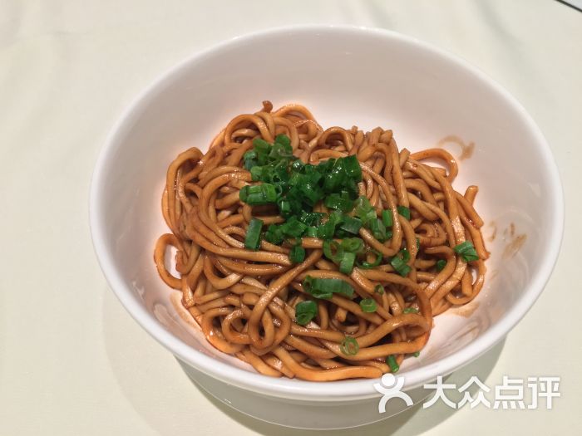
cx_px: 291
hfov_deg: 61.7
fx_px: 488
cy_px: 218
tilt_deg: -56.1
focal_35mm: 29
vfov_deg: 48.2
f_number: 2.2
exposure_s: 1/30
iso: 160
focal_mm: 4.15
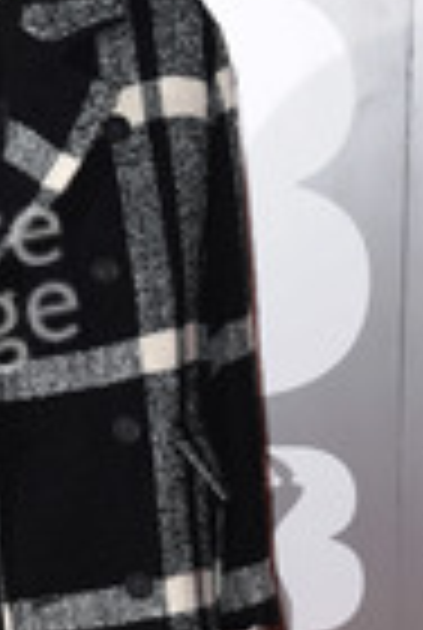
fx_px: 3297
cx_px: -20
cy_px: 540
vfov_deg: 10.9
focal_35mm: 188
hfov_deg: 7.3
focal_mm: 66
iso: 400
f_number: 5.6
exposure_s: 1/250
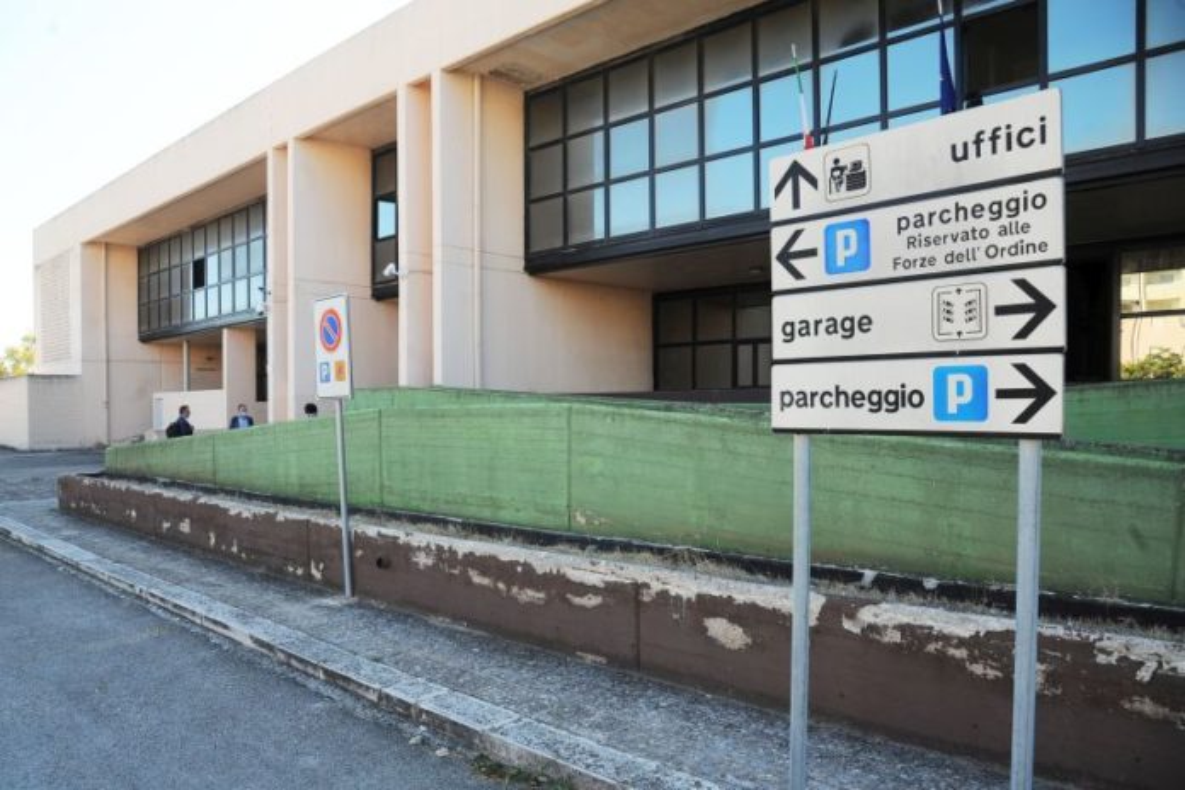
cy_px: 395
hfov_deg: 73.7
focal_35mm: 24
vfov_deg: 53.1
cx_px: 592
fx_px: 790
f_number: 7.1
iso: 250
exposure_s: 1/250
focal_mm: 24
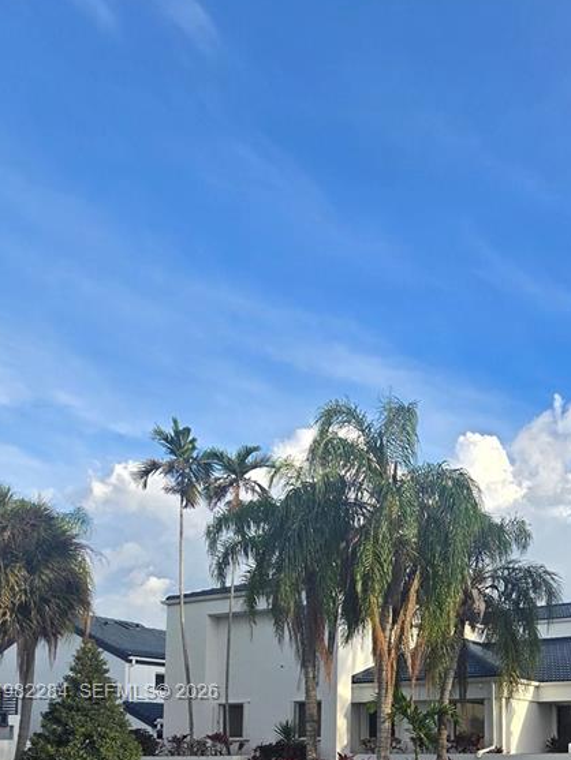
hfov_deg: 42.4
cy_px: 693
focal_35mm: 28
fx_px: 616
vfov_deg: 54.6
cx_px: 581
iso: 50
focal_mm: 2.2
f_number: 2.2
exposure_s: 1/544
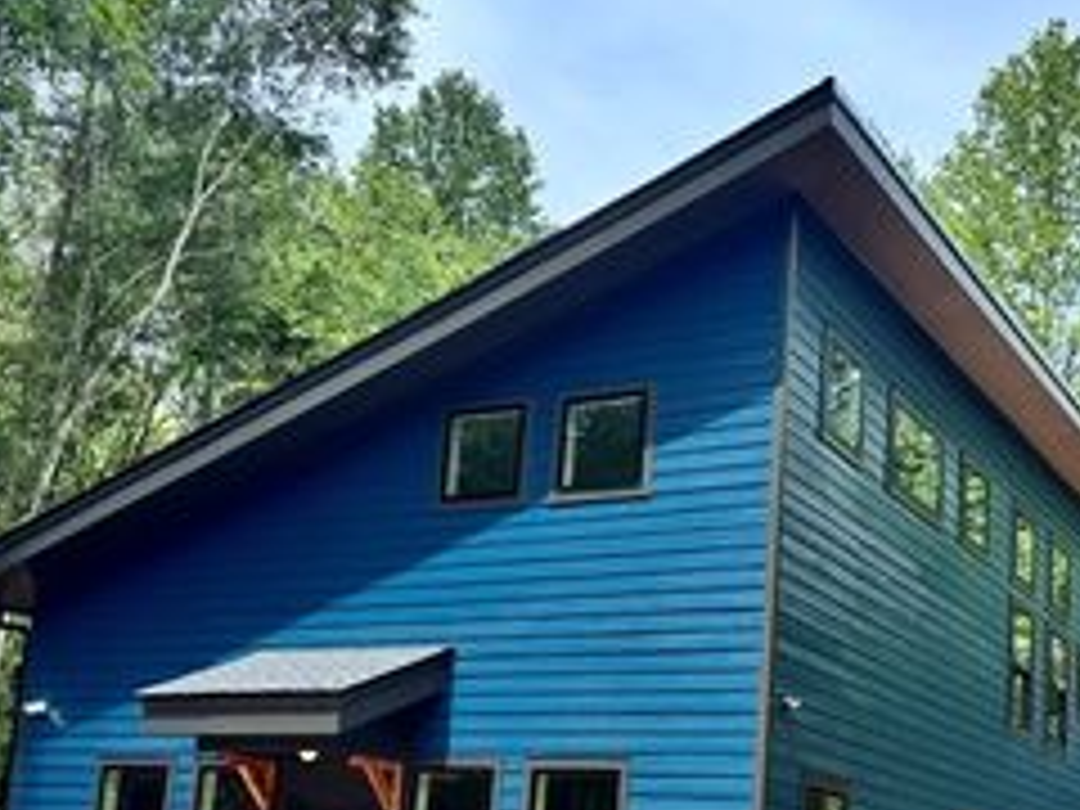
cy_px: 646
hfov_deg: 37.8
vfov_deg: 28.5
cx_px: 702
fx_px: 1560
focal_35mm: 50
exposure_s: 1/2105
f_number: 1.78
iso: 80
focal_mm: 6.76
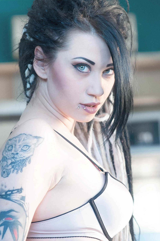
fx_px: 949
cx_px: 82
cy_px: 138
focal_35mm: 142
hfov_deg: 9.6
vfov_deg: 14.5
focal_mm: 70
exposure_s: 1/100
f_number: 2.8
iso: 1000
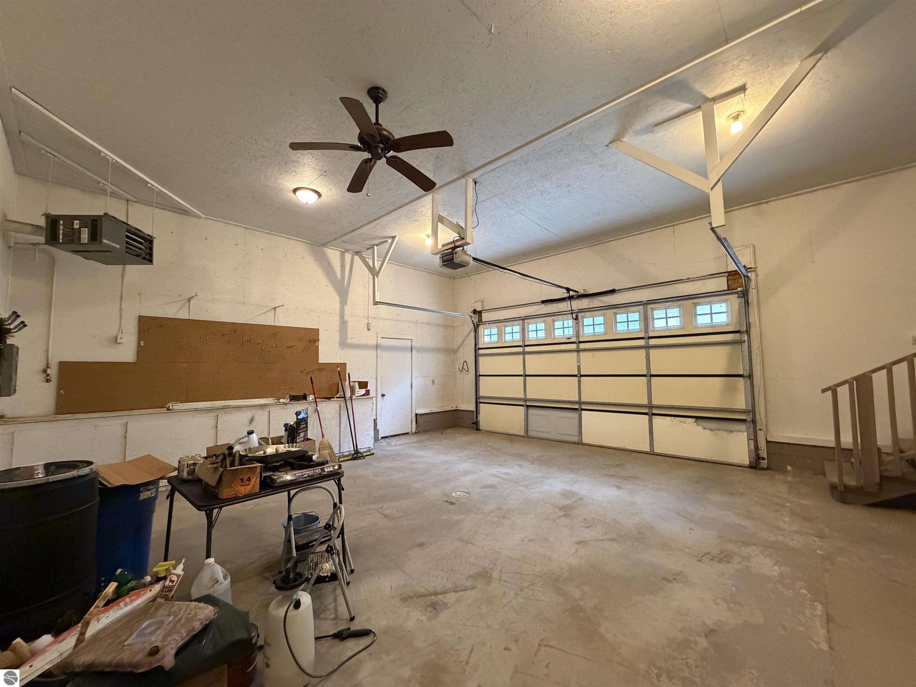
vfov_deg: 85.7
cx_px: 458
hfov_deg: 102.1
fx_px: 370
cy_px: 344
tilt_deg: +4.9
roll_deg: +1.7
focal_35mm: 14
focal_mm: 2.22
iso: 800
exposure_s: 1/60
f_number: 2.2
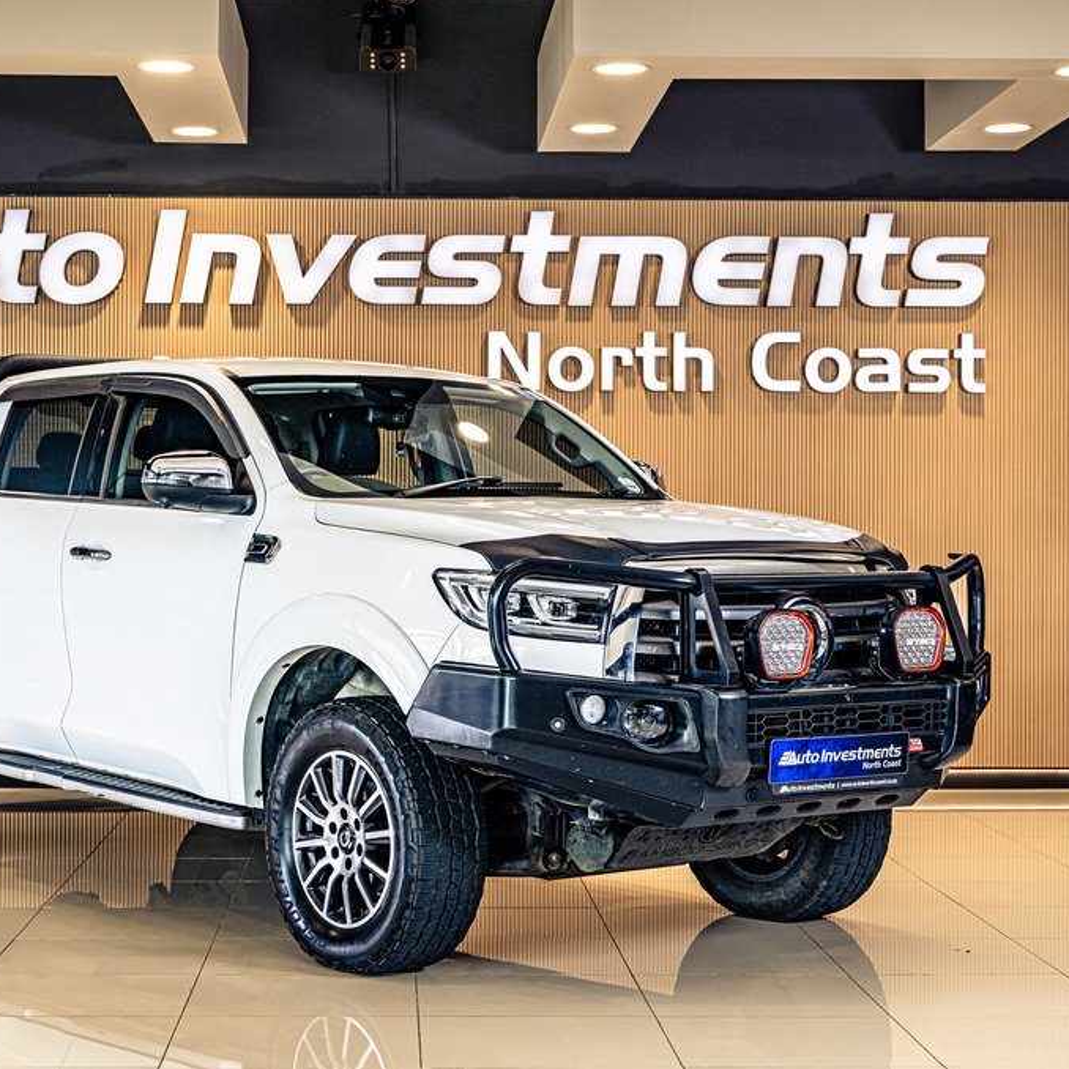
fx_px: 2376
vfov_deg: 25.4
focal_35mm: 68
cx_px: 354
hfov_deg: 25.2
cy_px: 533
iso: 400
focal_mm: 53
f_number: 4.5
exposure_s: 1/125
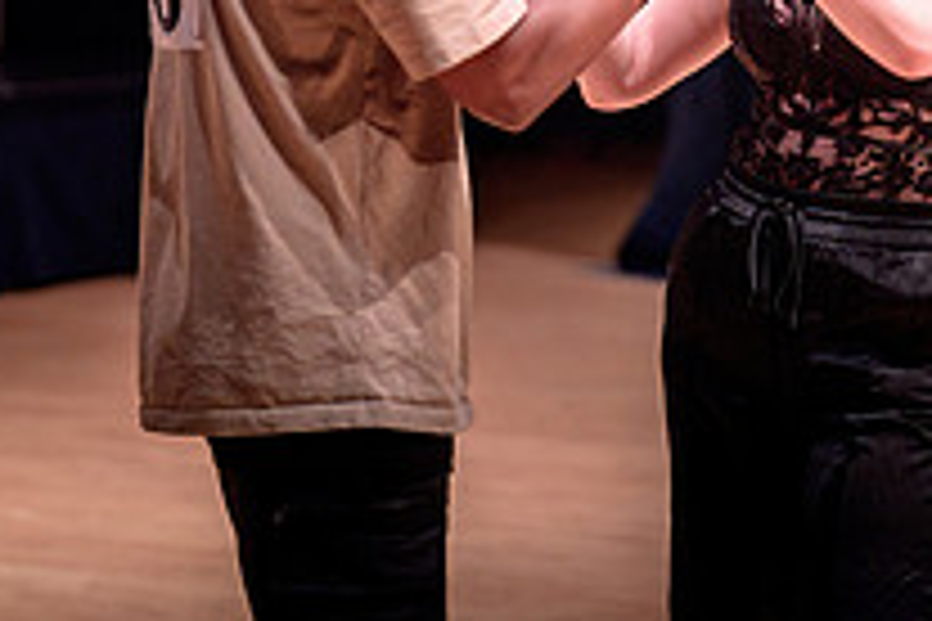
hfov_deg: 12.5
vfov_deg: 8.5
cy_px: 56
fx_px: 4168
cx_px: 1087
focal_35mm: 161
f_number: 1.4
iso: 1250
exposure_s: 1/250
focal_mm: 50
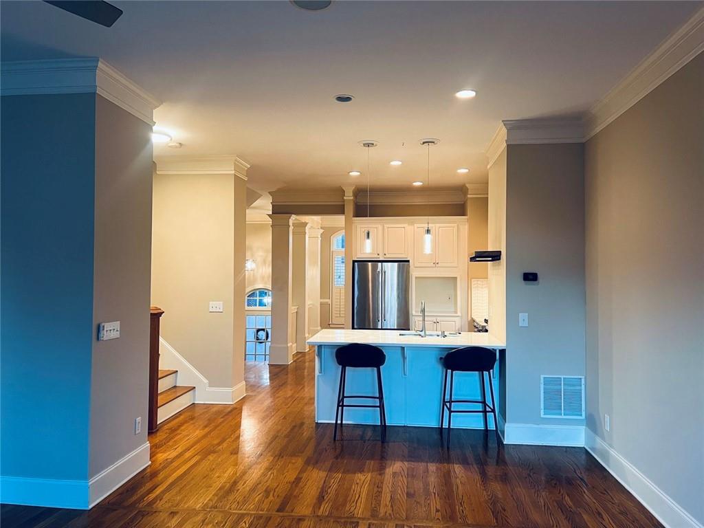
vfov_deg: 53.1
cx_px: 352
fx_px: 529
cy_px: 264
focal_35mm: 26
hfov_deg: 67.3
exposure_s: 1/60
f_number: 1.5
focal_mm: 5.7
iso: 125
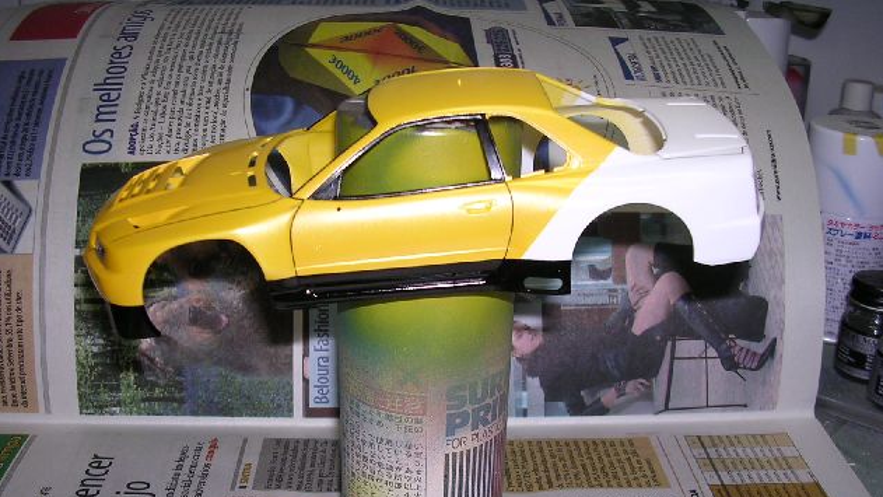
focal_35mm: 42
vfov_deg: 28.2
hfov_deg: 48.4
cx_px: 446
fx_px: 983
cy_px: 335
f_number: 2.8
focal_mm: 5.8
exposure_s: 1/60.1
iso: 100
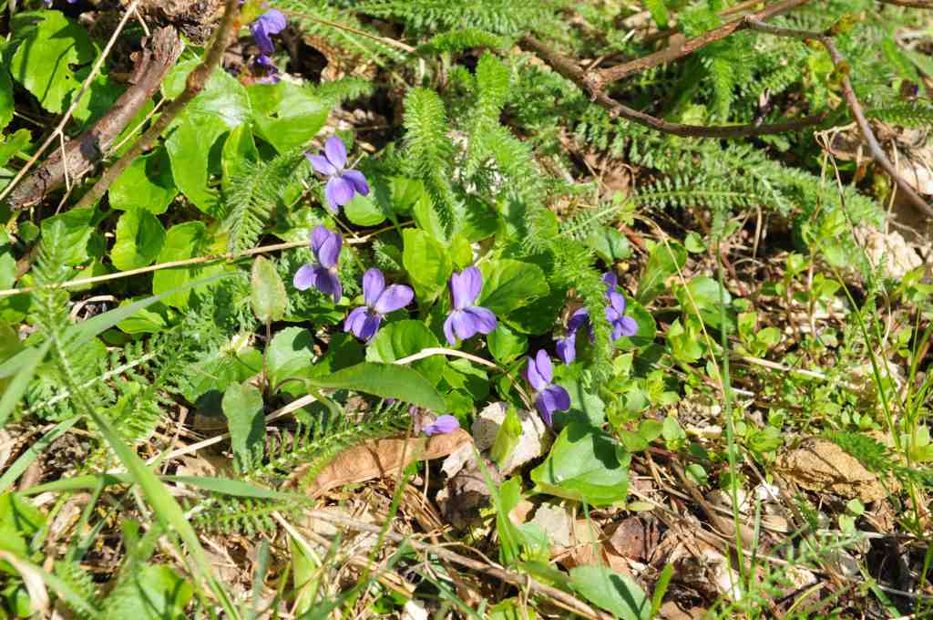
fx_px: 2135
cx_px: 466
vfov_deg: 16.5
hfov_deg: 24.6
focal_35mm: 82
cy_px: 310
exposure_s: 1/400
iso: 400
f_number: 10
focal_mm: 55
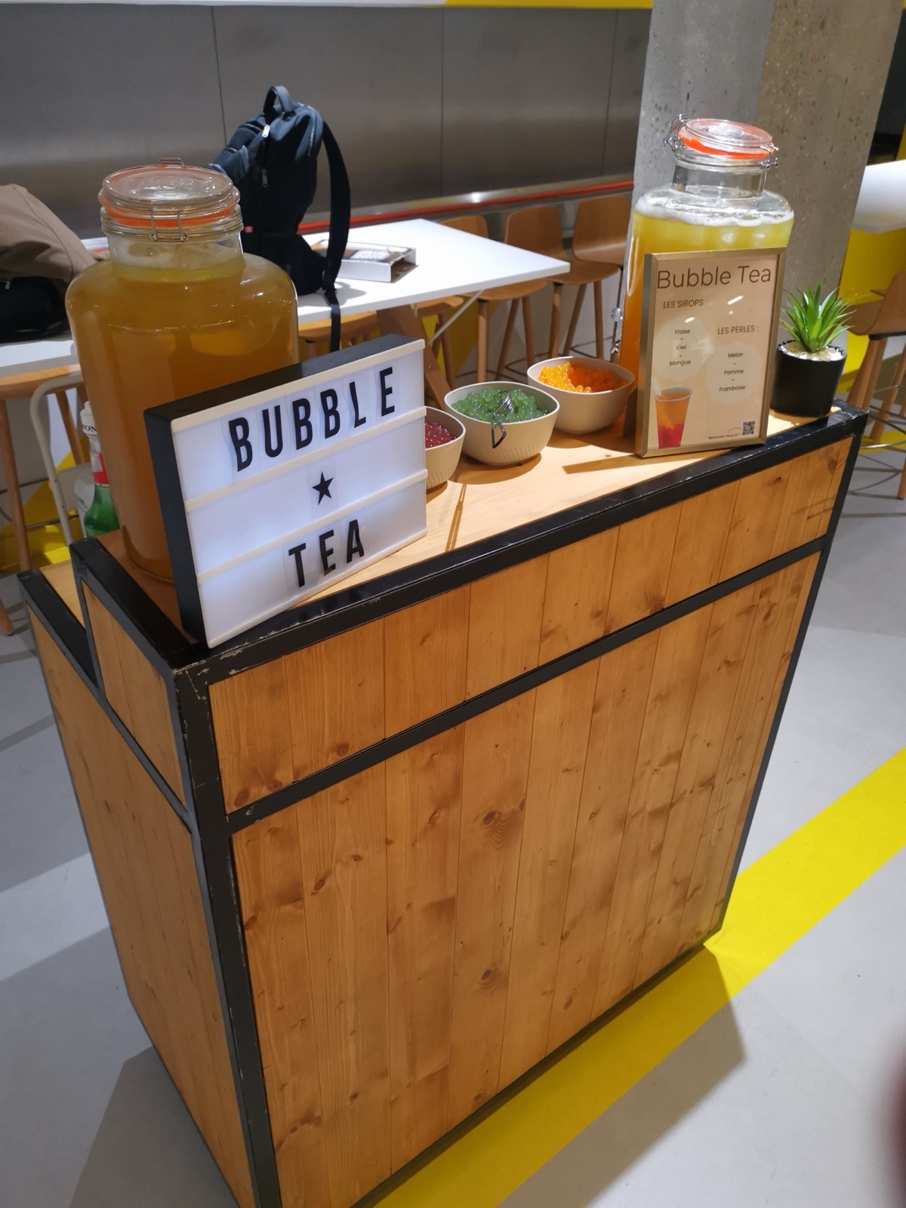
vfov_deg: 65.3
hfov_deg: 51.4
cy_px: 604
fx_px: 942
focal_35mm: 27
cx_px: 453
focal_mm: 5.58
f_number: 1.8
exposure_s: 1/100
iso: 320
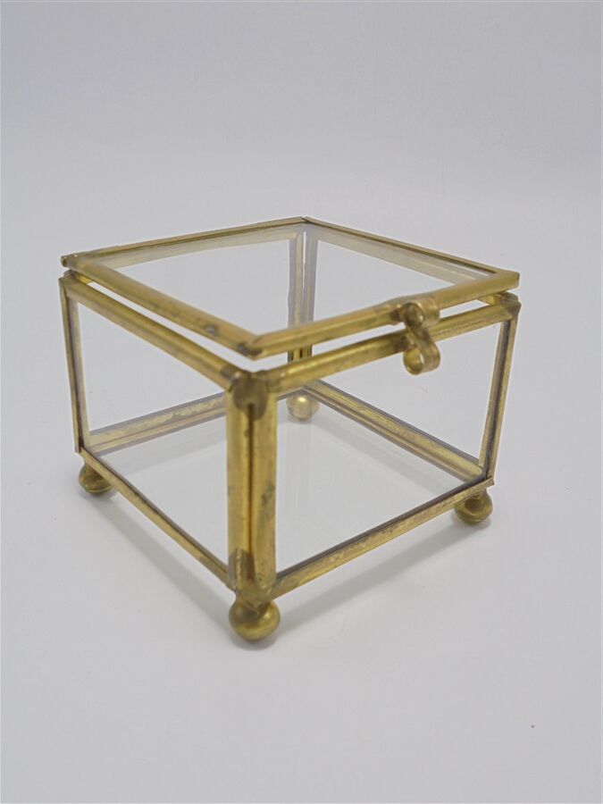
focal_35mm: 34
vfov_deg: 54.0
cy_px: 402
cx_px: 302
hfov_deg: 41.8
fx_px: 790
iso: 100
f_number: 4
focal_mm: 6.1
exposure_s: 1/60
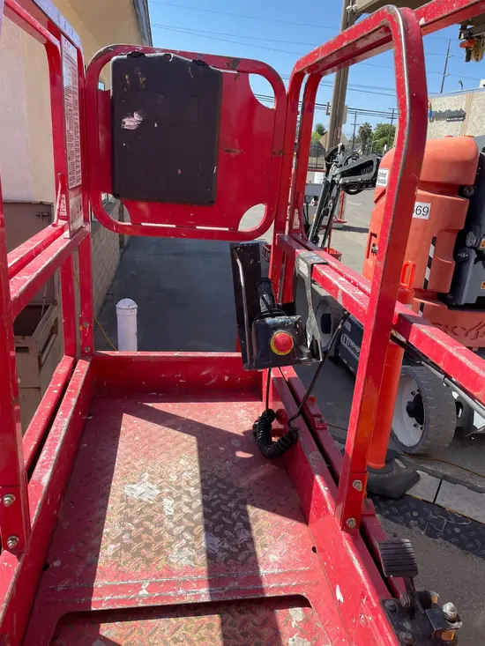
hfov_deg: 53.1
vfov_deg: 67.3
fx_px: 486
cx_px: 242
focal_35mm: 26
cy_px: 323
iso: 32
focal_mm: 4.2
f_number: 1.6
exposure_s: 1/1595
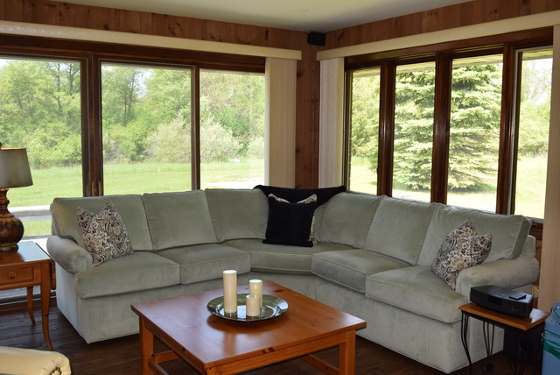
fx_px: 537
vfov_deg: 38.4
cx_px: 280
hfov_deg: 55.1
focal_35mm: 34
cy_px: 188
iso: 360
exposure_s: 1/125
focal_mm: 23
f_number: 5.6
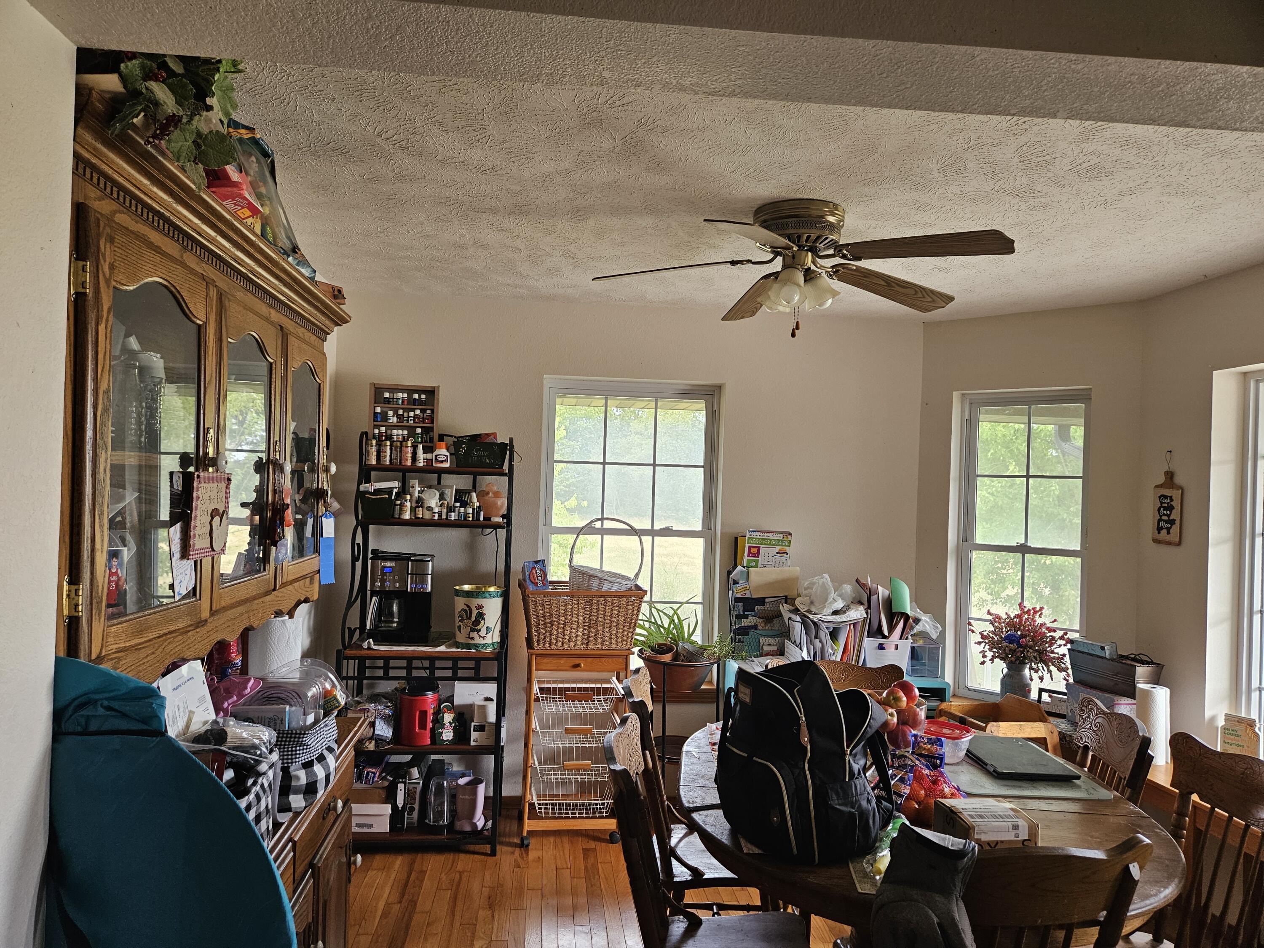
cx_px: 632
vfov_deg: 58.9
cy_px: 474
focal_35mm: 23
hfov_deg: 73.9
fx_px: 840
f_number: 1.8
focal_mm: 5.4
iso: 160
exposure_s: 1/120
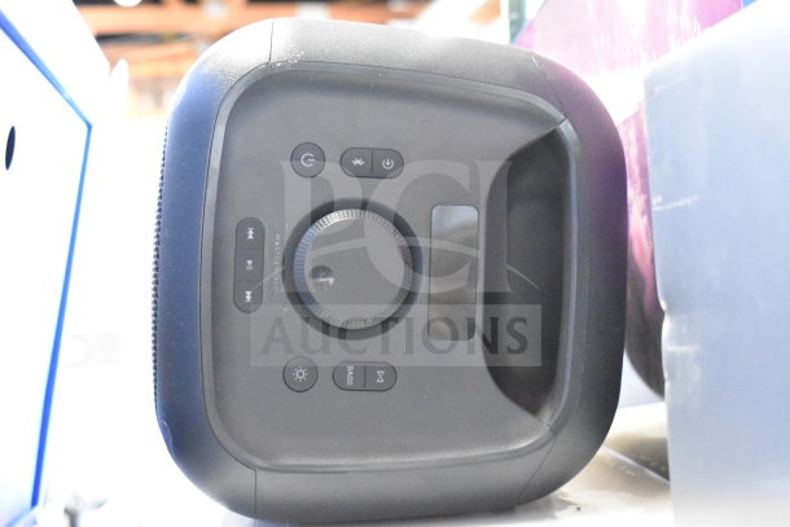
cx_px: 395
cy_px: 264
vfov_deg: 22.6
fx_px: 1317
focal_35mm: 60
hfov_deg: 33.4
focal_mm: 40
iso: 14400
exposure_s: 1/60
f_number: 5
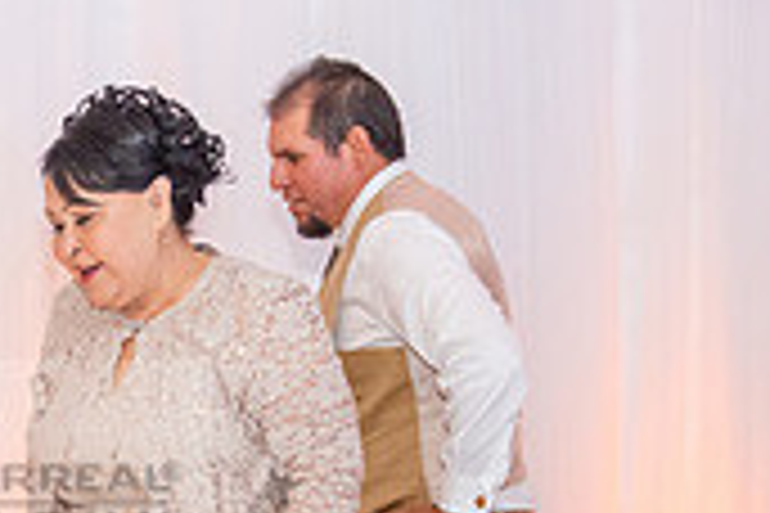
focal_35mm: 122
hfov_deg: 16.1
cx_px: -171
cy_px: 466
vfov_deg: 11.2
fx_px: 2609
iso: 1000
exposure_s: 1/160
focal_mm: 36
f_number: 3.5
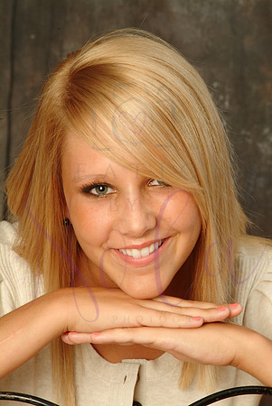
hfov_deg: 6.3
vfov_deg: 9.5
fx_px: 2459
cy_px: 203
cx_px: 136
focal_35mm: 218
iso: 400
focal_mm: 145
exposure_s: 1/125
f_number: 11
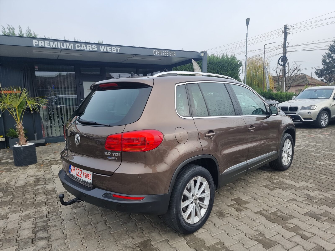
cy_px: 126
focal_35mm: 24
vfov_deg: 56.8
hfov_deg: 71.6
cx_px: 168
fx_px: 232
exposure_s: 1/191
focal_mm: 6.7
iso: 50
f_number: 1.8
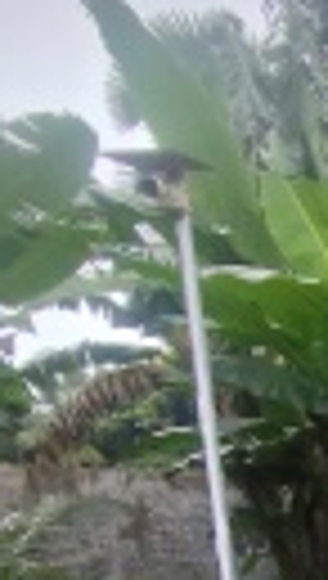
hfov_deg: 14.7
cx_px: 719
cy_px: 796
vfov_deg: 27.1
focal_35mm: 62
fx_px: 954
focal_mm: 1.65
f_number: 2.2
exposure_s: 1/1648
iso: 50
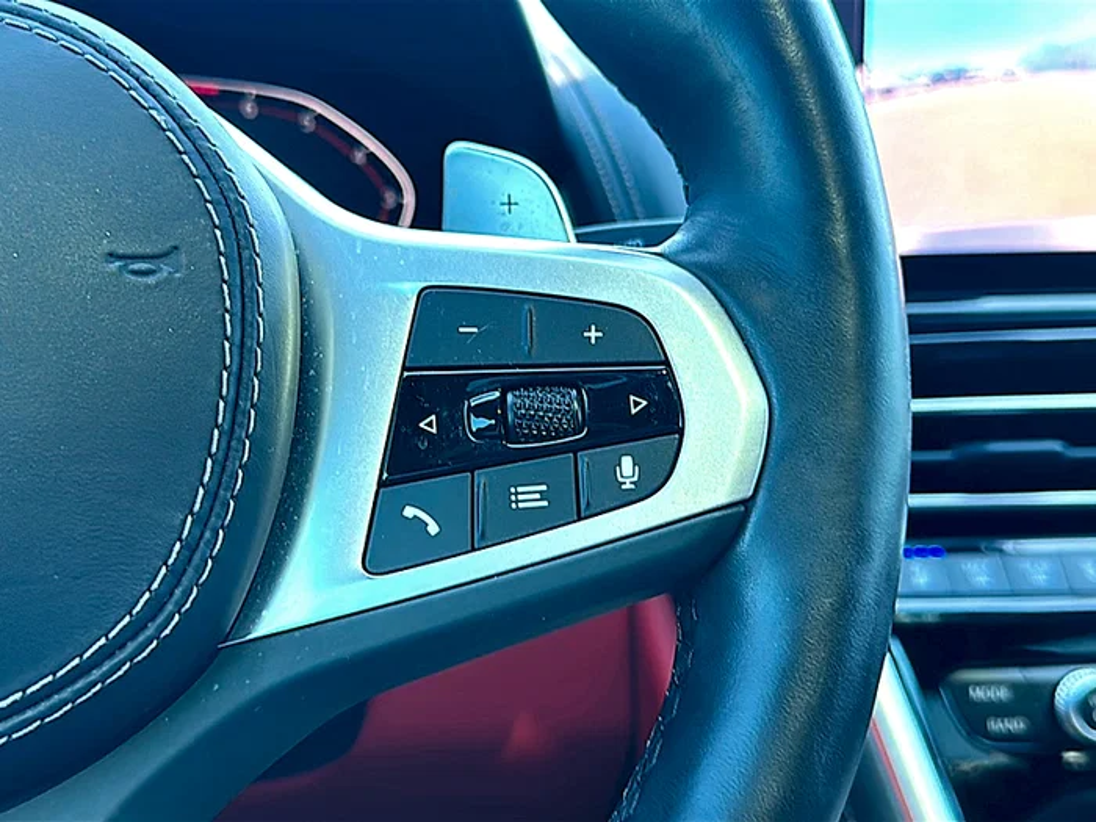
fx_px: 1108
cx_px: 548
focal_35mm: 35
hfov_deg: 52.6
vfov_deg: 40.7
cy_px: 411
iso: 64
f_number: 1.78
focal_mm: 6.86
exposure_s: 1/63
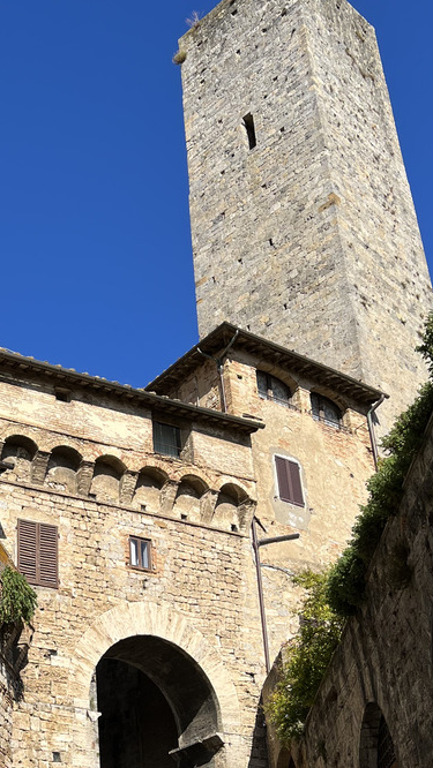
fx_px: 1040
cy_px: 532
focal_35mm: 51
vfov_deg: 39.9
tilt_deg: +27.0
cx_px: 64
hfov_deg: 23.0
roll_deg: +0.9
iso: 50
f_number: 1.5
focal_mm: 5.7
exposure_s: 1/4444
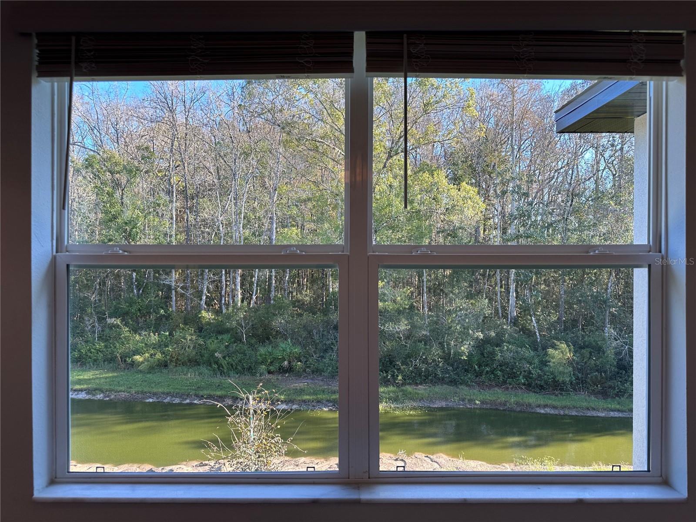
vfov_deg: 56.8
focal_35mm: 24
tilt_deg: -0.3
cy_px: 261
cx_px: 348
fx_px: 483
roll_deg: -0.7
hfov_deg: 71.6
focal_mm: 6.86
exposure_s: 1/253
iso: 80
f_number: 1.78
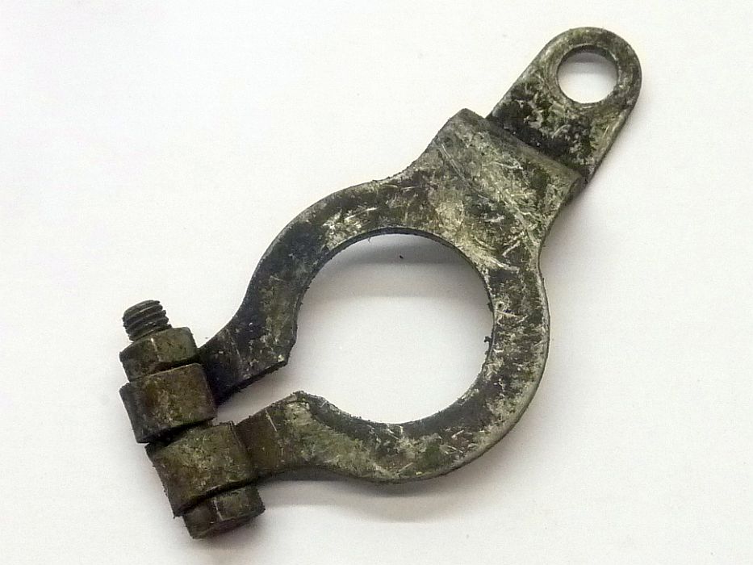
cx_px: 376
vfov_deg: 54.9
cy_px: 282
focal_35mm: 25
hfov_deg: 69.4
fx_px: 544
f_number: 3.3
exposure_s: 1/30
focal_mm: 4.1
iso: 250
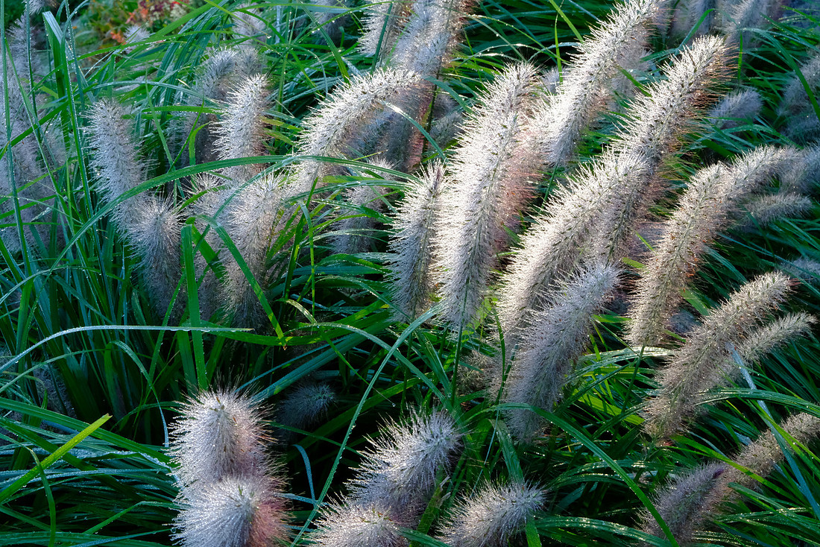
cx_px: 410
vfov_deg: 19.7
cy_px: 274
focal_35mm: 69
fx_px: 1572
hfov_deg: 29.2
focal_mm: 46.3
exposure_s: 1/120
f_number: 20
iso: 3200
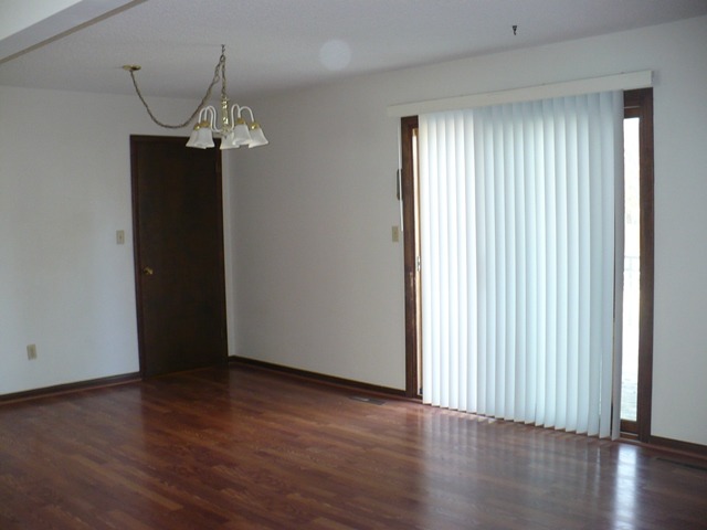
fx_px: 756
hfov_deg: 50.1
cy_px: 265
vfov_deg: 38.7
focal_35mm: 37
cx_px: 354
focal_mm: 6.1
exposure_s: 1/30
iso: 160
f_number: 2.8
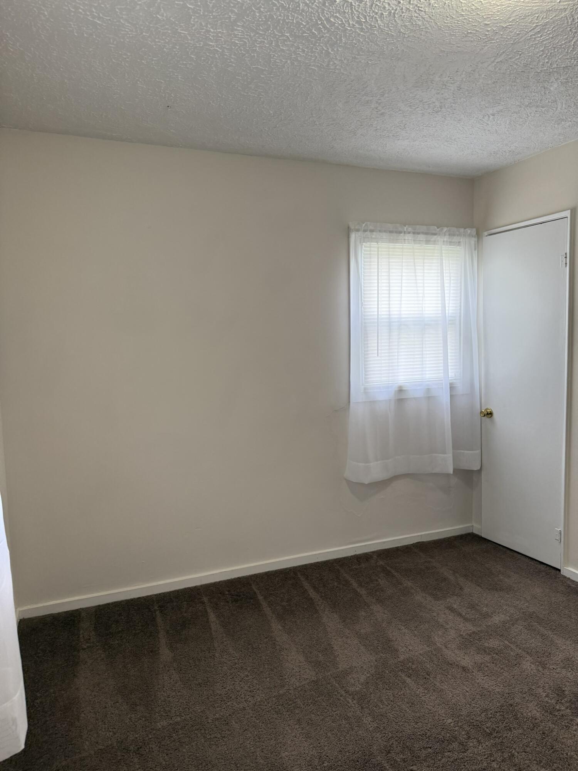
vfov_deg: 71.6
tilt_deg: -4.5
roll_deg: +0.8
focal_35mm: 24
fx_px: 534
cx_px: 289
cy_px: 386
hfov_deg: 56.8
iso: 250
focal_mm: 6.76
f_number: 1.78
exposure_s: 1/120
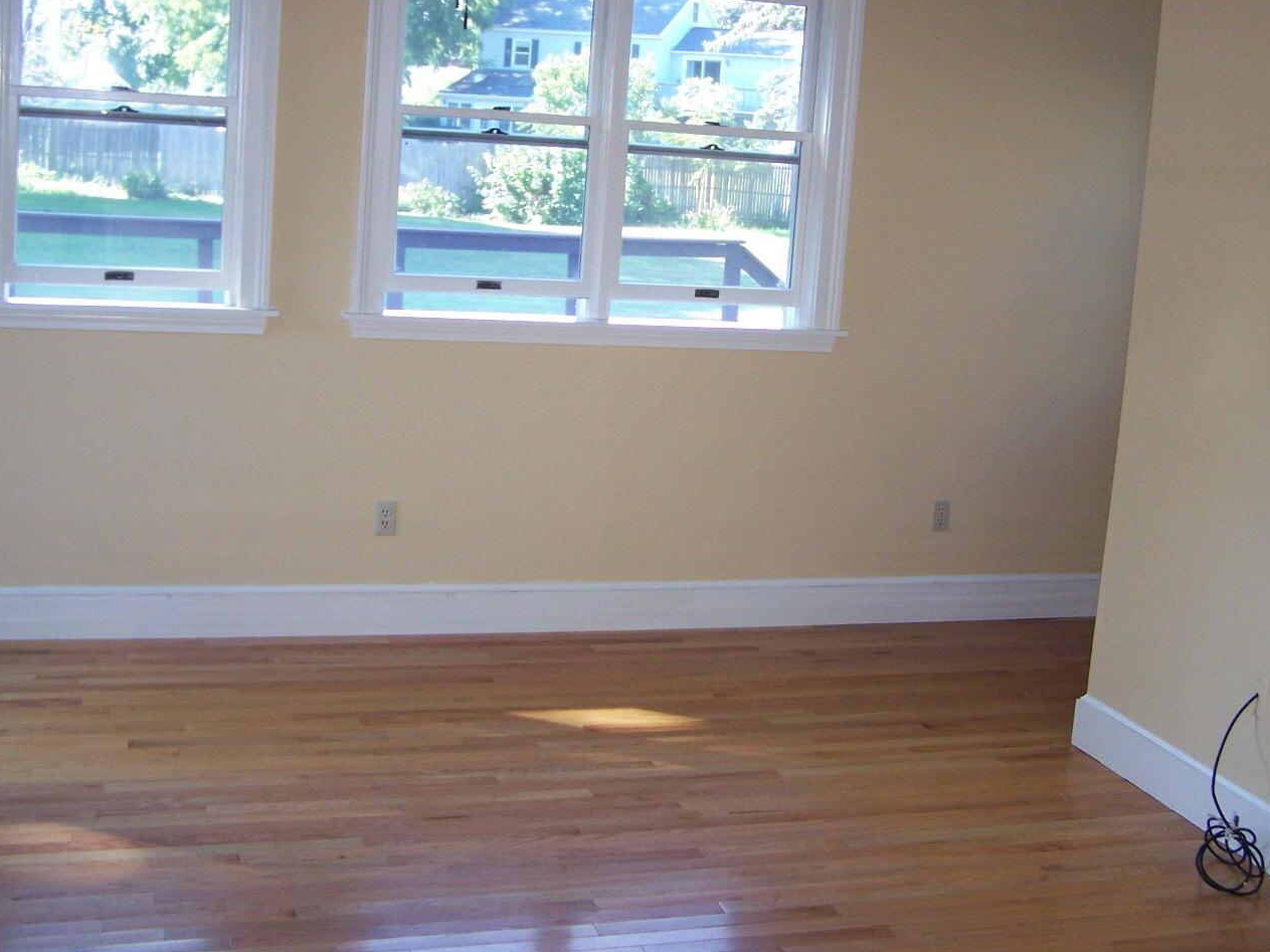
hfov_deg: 42.1
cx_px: 643
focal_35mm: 45
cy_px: 392
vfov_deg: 32.1
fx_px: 1651
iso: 160
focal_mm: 6.3
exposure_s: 1/60
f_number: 2.8
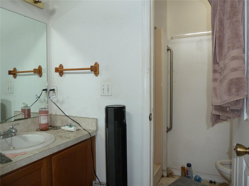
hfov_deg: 69.4
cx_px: 124
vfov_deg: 54.9
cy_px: 93
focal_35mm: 25
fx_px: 180
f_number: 3.3
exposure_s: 1/30
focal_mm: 4.1
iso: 200
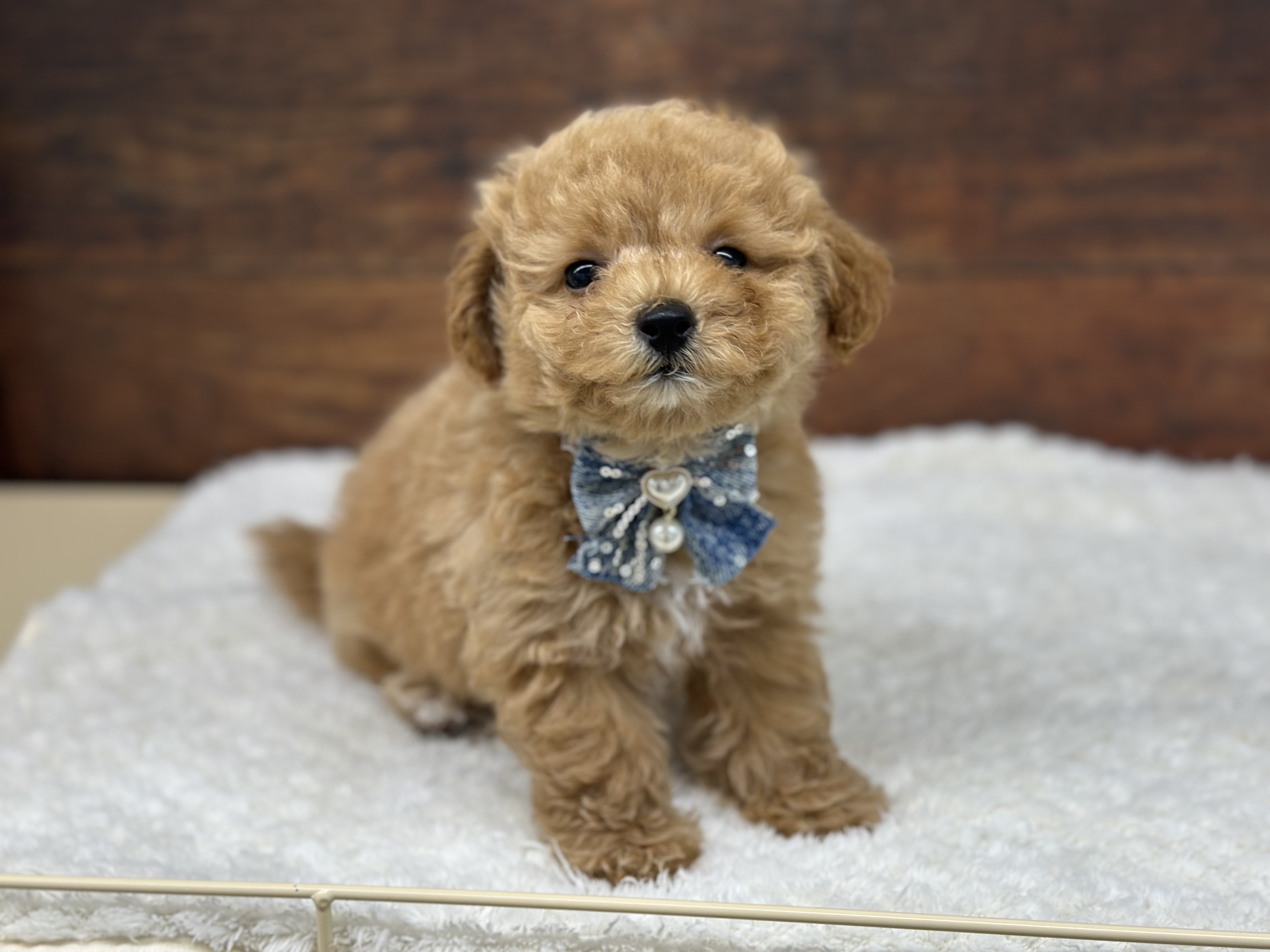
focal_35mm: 48
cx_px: 635
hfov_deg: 39.7
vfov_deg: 30.3
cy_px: 476
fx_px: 1761
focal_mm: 6.86
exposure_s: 1/121
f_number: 1.78
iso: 100
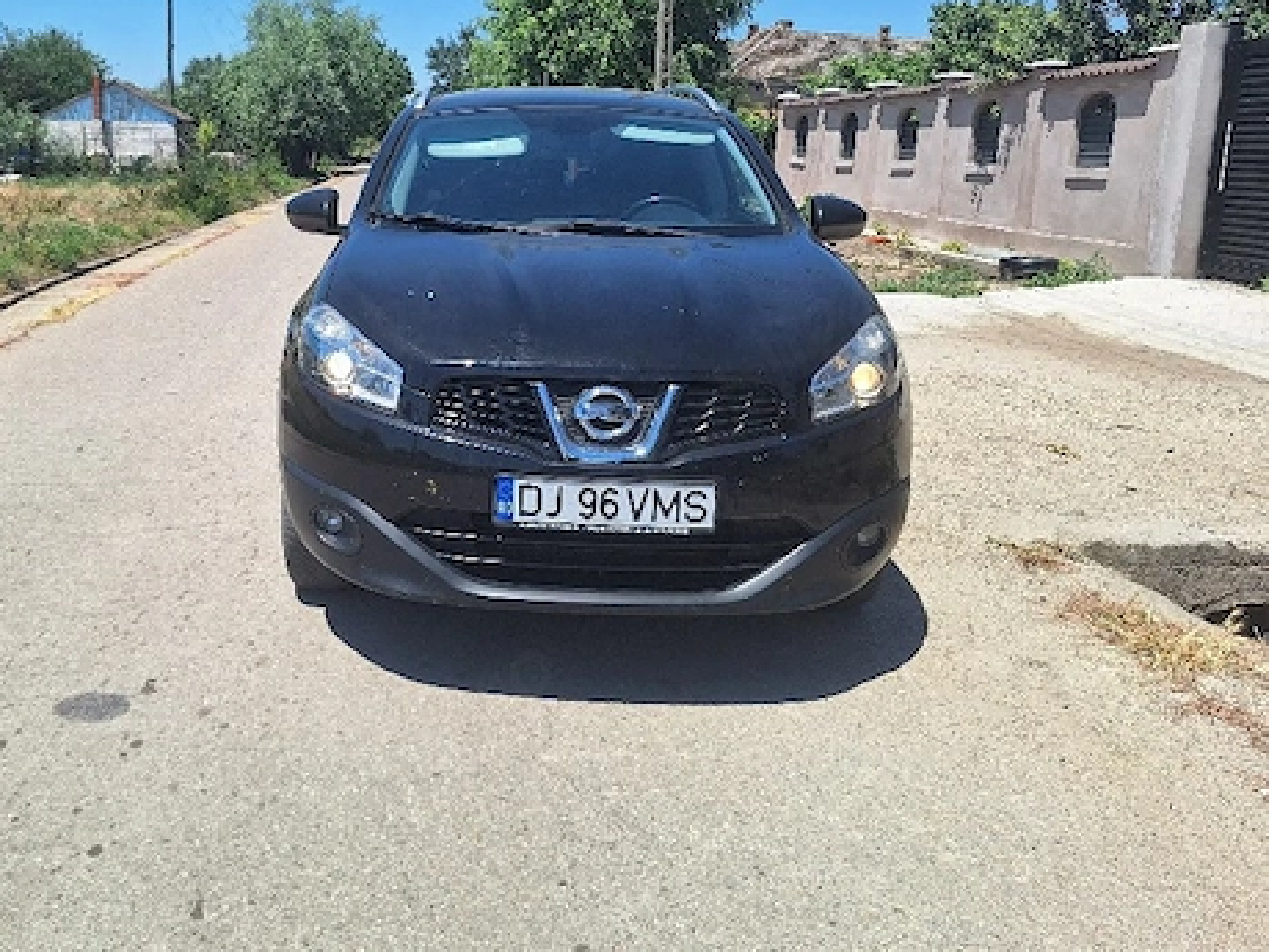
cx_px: 486
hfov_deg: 59.3
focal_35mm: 30
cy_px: 361
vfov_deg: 46.4
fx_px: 1100
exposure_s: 1/2500
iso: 40
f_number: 1.8
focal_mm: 5.54
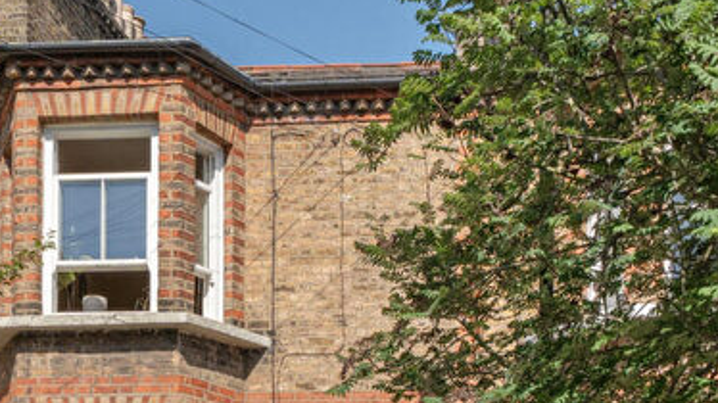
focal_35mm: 49
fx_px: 932
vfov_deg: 23.5
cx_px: 213
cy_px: 391
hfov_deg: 41.3
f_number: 8
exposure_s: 1/1600
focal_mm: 17
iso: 400
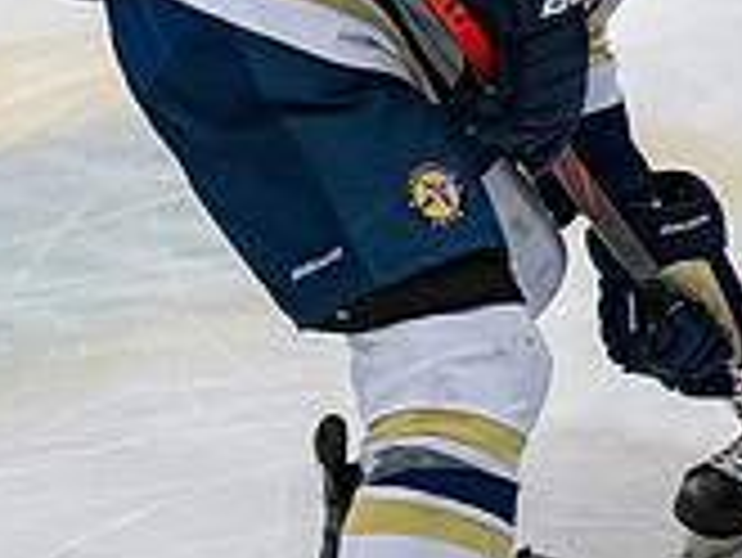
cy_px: -36
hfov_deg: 4.8
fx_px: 8752
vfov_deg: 3.6
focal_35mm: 408
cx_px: 1213
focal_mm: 70
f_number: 3.5
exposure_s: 1/800
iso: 2500
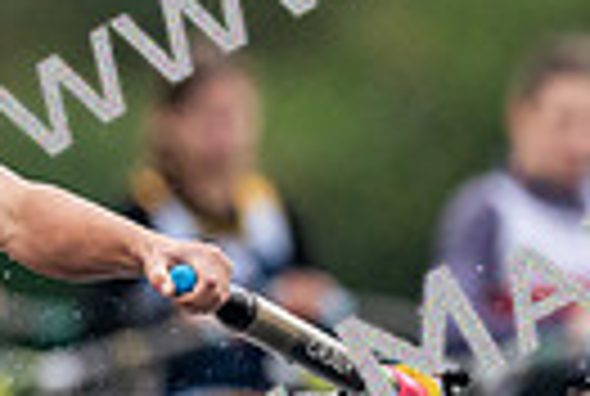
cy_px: 232
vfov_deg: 0.5
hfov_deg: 0.8
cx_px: -338
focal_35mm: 2653
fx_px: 43579
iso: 2000
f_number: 4
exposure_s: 1/2500
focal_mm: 600
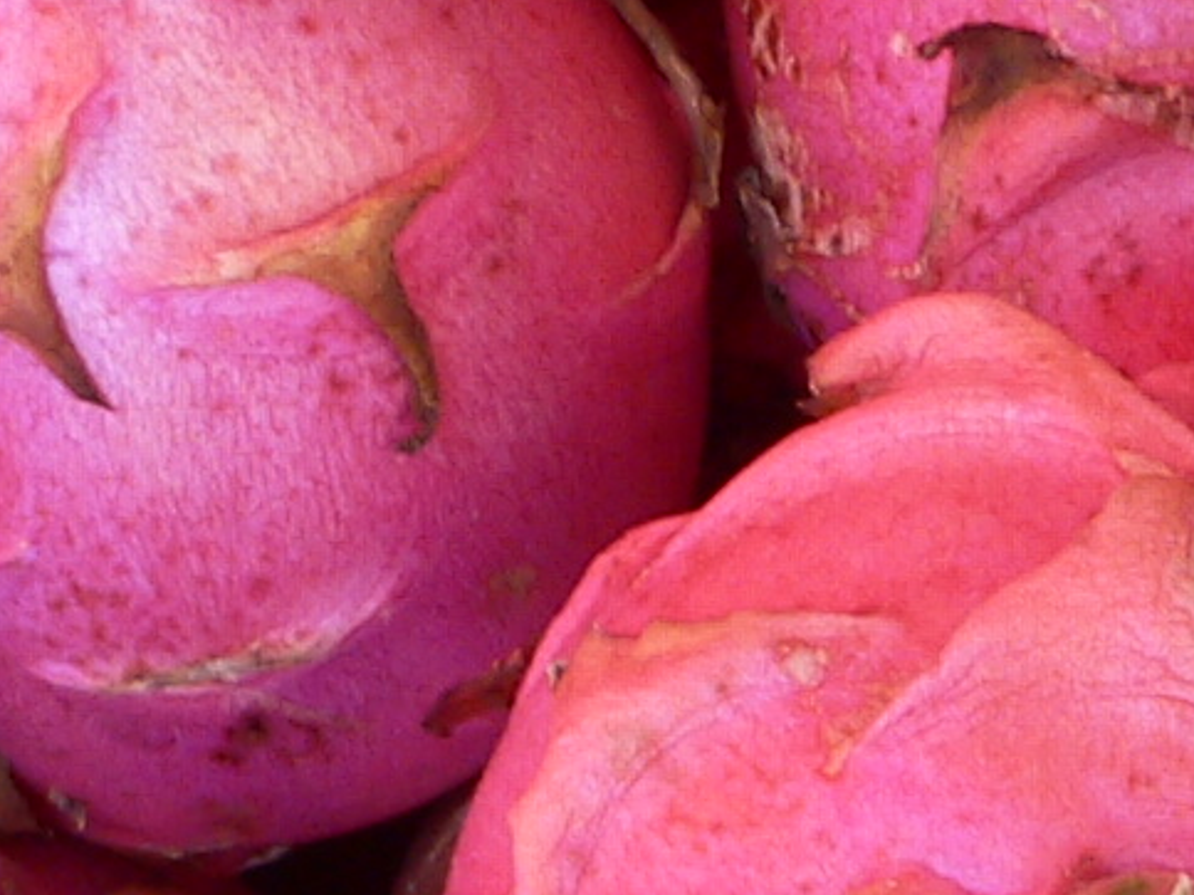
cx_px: 2072
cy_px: 1135
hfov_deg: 9.9
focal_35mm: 191
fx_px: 6586
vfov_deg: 7.7
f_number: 2.8
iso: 100
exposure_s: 1/50
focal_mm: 6
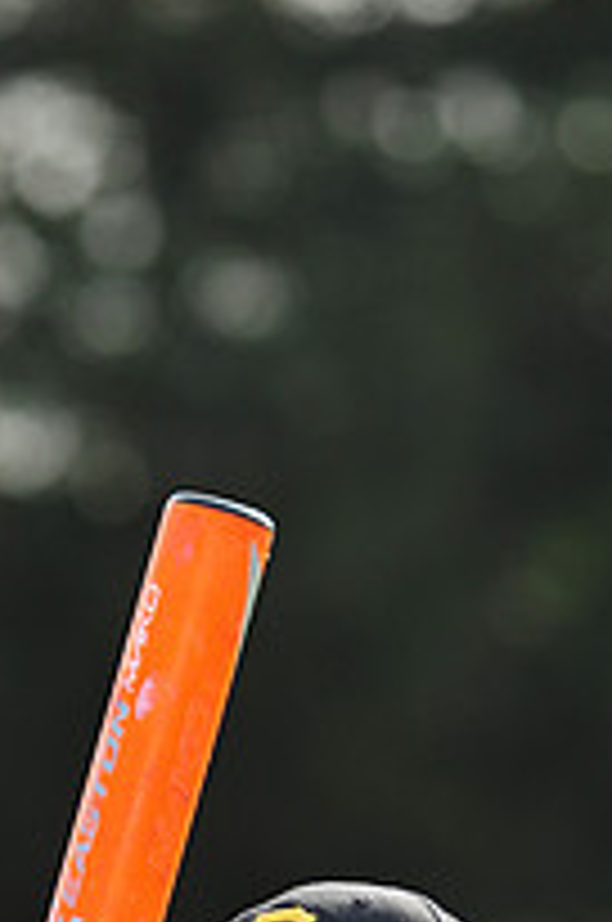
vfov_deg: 4.4
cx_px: 288
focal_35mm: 467
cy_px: 1201
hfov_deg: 2.9
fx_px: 11948
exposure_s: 1/1600
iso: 400
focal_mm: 165
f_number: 4.5
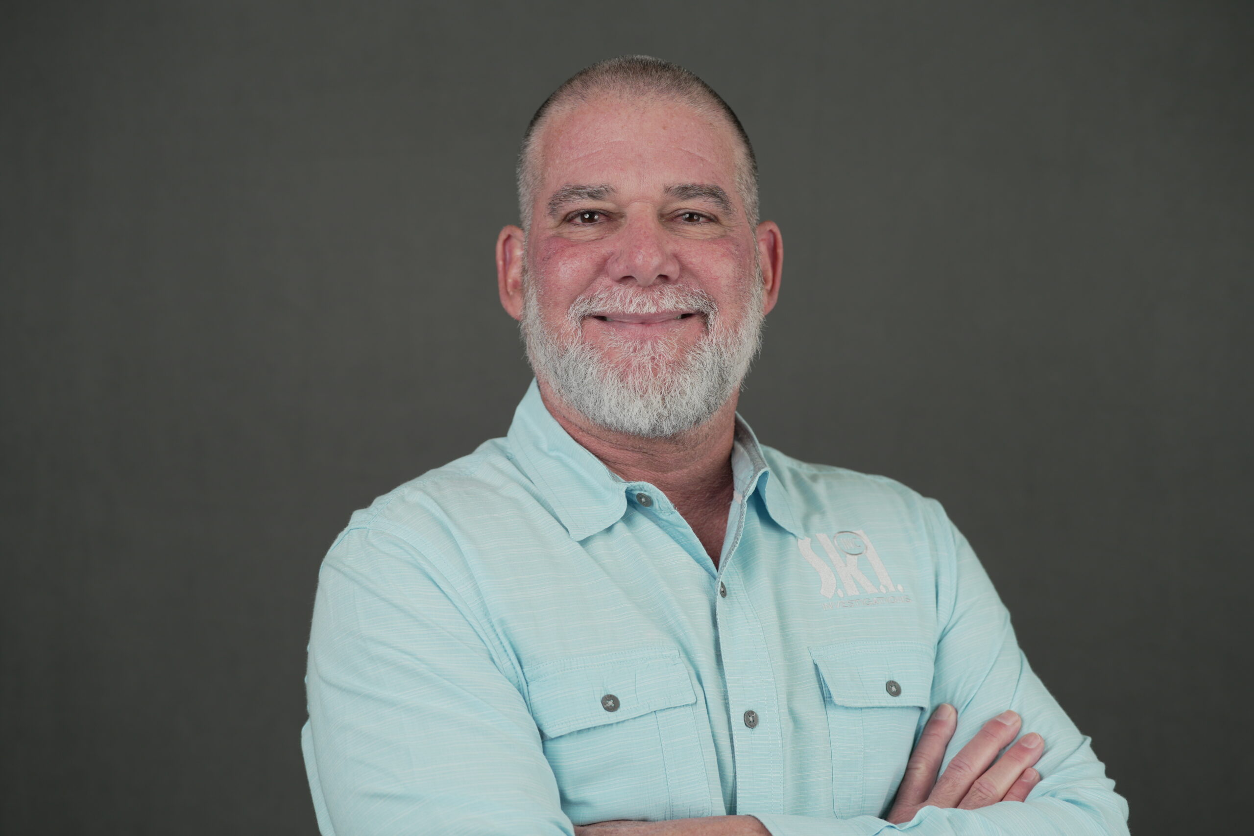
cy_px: 418
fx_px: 2578
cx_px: 627
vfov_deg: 18.4
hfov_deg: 27.3
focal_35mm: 74
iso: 200
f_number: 3.5
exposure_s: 1/250
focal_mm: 74
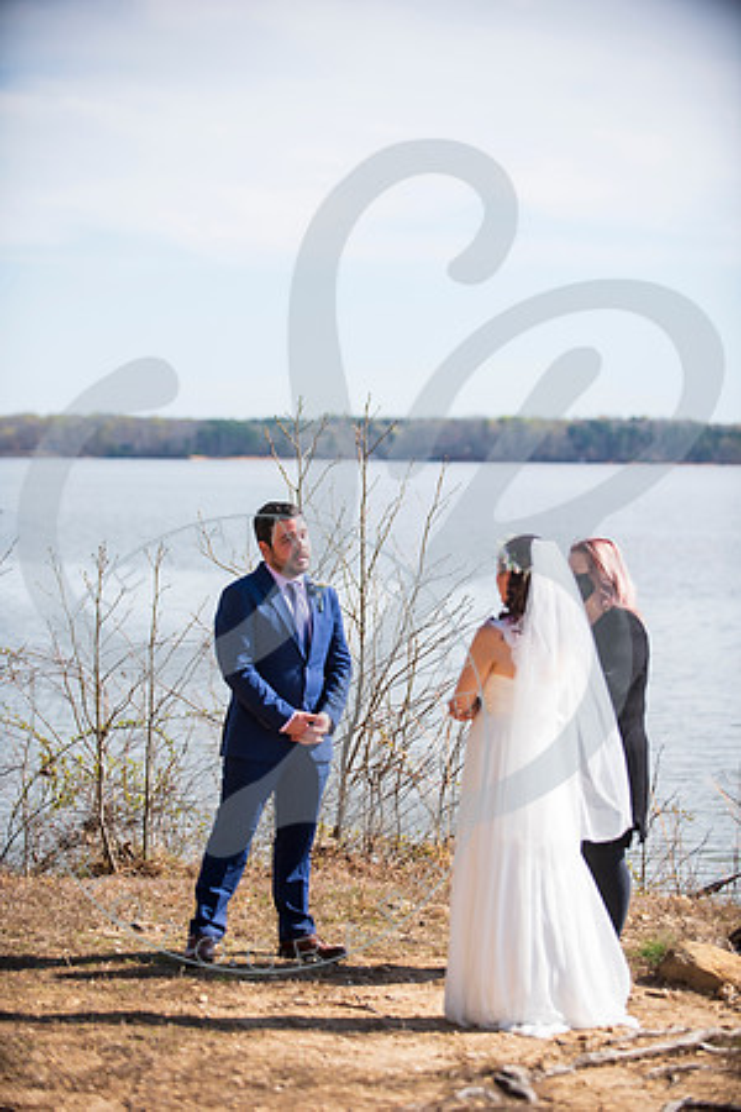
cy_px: 556
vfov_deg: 21.5
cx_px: 370
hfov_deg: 14.4
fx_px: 2933
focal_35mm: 95
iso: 100
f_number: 2.8
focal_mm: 95
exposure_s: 1/1000
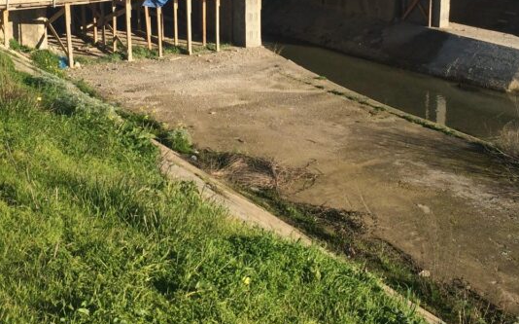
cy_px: 56
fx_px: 834
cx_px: 218
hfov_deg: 34.5
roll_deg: +1.8
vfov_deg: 21.6
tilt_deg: -13.0
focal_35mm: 59
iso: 32
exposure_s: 1/1953
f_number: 2.2
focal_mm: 4.15
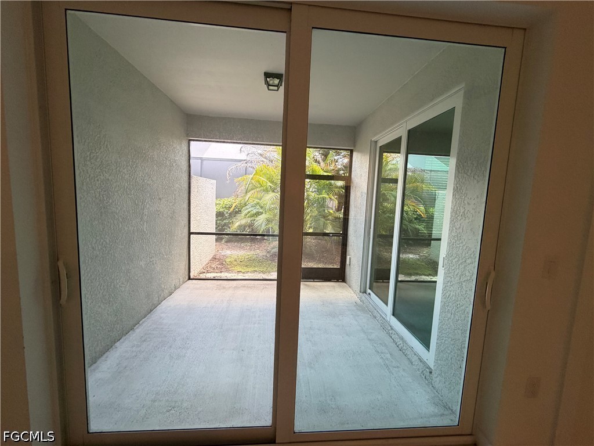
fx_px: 240
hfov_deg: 102.1
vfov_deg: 85.7
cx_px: 297
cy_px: 223
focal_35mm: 14
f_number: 2.2
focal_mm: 2.22
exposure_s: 1/60
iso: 200
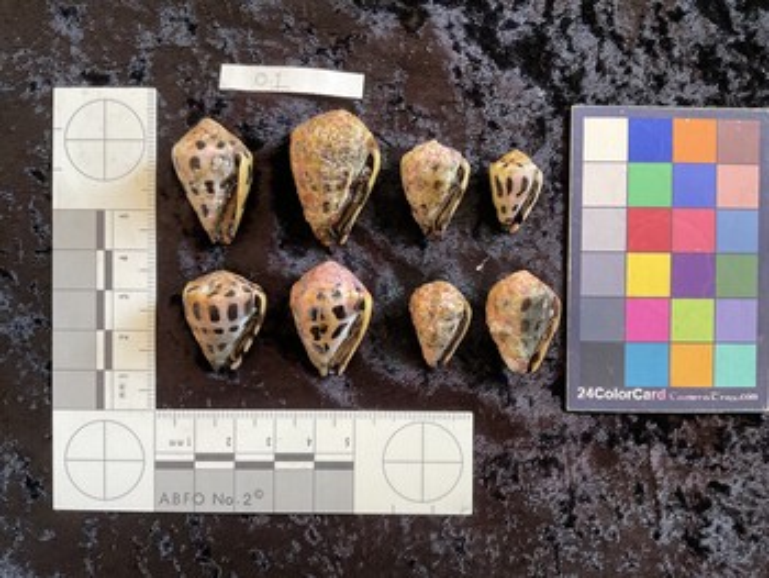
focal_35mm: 29
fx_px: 645
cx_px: 384
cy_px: 289
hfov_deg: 61.6
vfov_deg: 48.3
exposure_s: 1/60
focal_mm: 3
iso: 50
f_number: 1.8
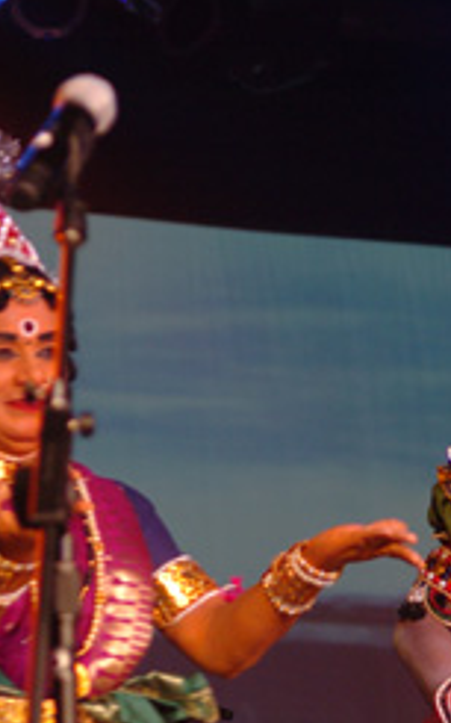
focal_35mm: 205
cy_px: 533
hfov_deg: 6.4
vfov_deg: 10.2
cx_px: 315
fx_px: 4039
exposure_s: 1/80
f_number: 2.8
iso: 400
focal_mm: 55
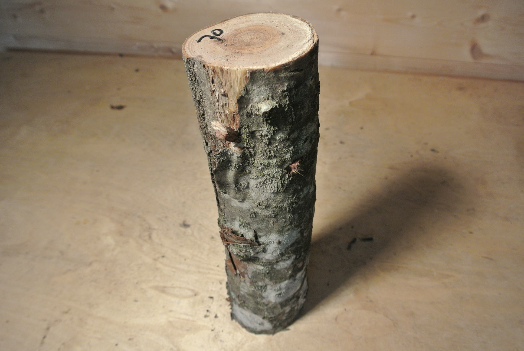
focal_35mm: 30
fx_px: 437
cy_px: 176
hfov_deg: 61.9
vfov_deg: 43.7
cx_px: 262
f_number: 3.5
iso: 450
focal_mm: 11.4
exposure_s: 1/60
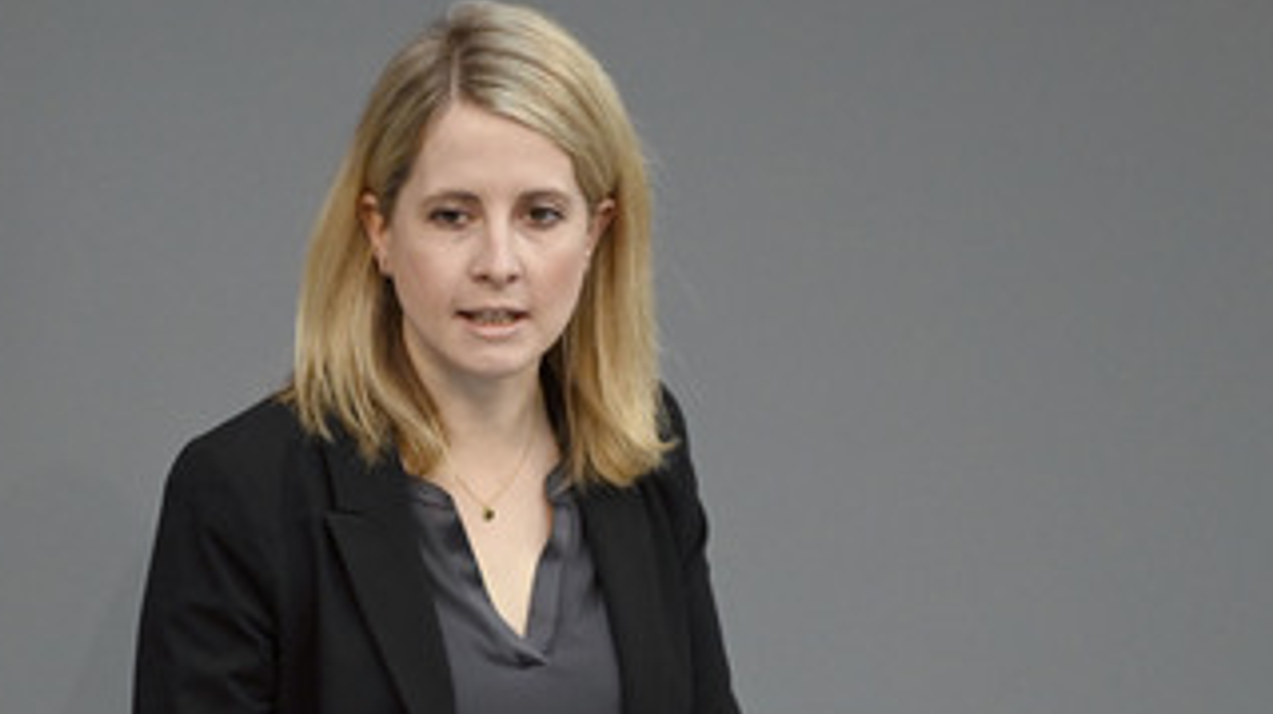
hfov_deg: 3.2
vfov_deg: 1.8
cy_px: 562
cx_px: 489
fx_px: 22468
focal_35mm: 666
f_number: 5.6
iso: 8000
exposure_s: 1/640
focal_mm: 450
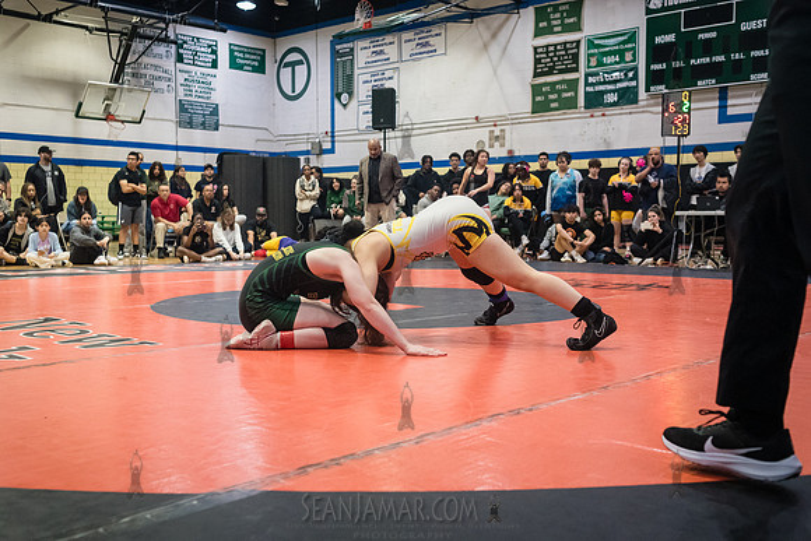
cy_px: 270
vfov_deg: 35.5
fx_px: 845
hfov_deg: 51.3
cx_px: 406
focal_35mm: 38
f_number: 3.5
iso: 6400
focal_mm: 35
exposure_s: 1/400
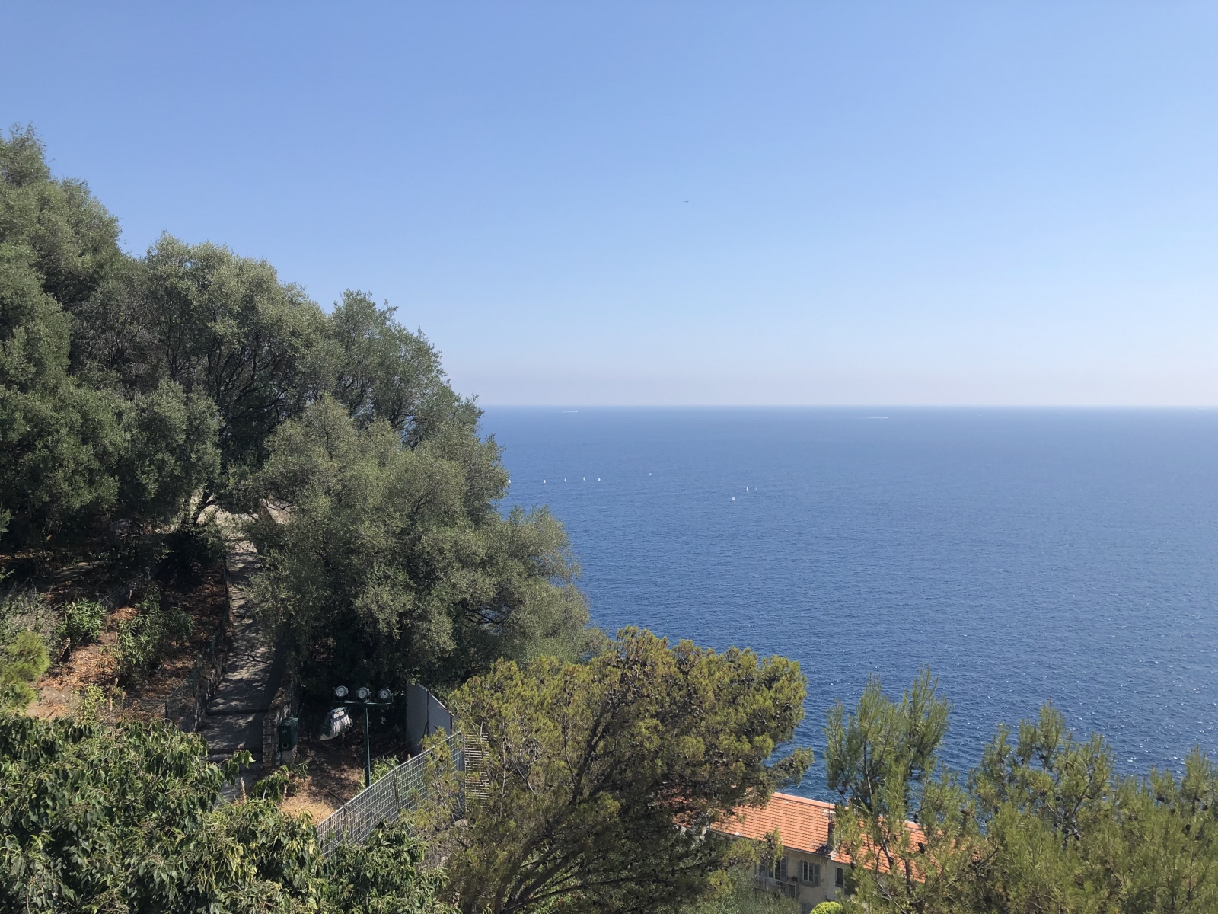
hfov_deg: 63.4
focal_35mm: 28
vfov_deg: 49.7
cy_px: 457
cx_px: 609
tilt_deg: -2.6
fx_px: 985
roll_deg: -0.8
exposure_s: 1/2825
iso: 20
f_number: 1.8
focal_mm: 3.99
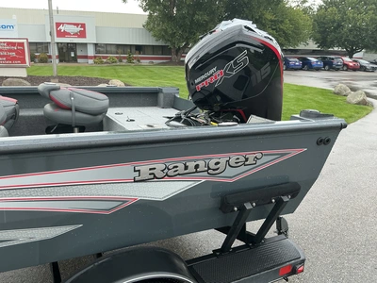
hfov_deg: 63.4
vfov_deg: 49.7
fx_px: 305
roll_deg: +0.3
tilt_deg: -16.8
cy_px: 142
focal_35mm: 28
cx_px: 188
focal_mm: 3
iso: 40
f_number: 1.8
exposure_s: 1/122
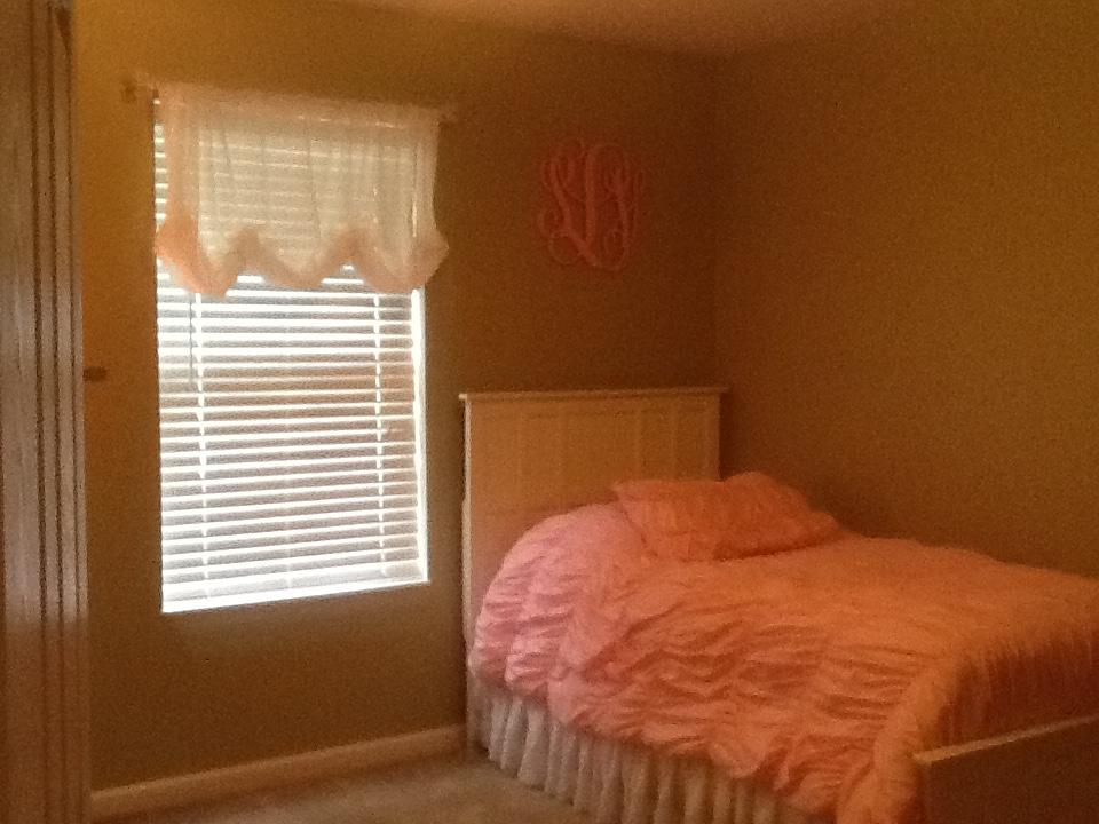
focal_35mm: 44
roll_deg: -0.7
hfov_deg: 42.9
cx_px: 550
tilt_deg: -1.8
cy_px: 412
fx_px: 1397
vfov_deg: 32.9
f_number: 2.4
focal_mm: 2.03
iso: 250
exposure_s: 1/33
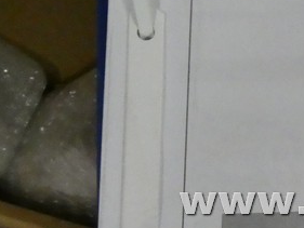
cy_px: 200
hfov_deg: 19.8
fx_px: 817
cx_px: 361
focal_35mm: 93
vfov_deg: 15.7
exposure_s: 1/60
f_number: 3.3
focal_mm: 4.3
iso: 1250
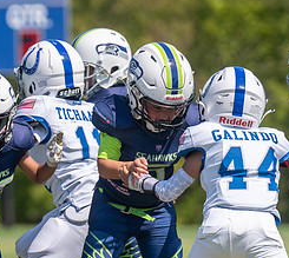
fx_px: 5124
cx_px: -91
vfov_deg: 2.9
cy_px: 169
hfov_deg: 3.2
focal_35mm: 572
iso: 100
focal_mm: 200
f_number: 3.5
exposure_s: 1/1600
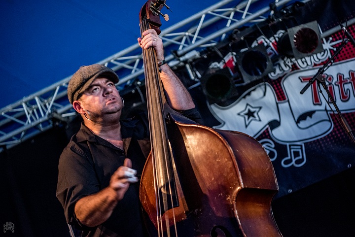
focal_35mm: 70
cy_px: 118
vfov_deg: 19.5
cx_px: 178
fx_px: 691
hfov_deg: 28.8
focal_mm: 70
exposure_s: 1/100
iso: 1250
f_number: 2.8
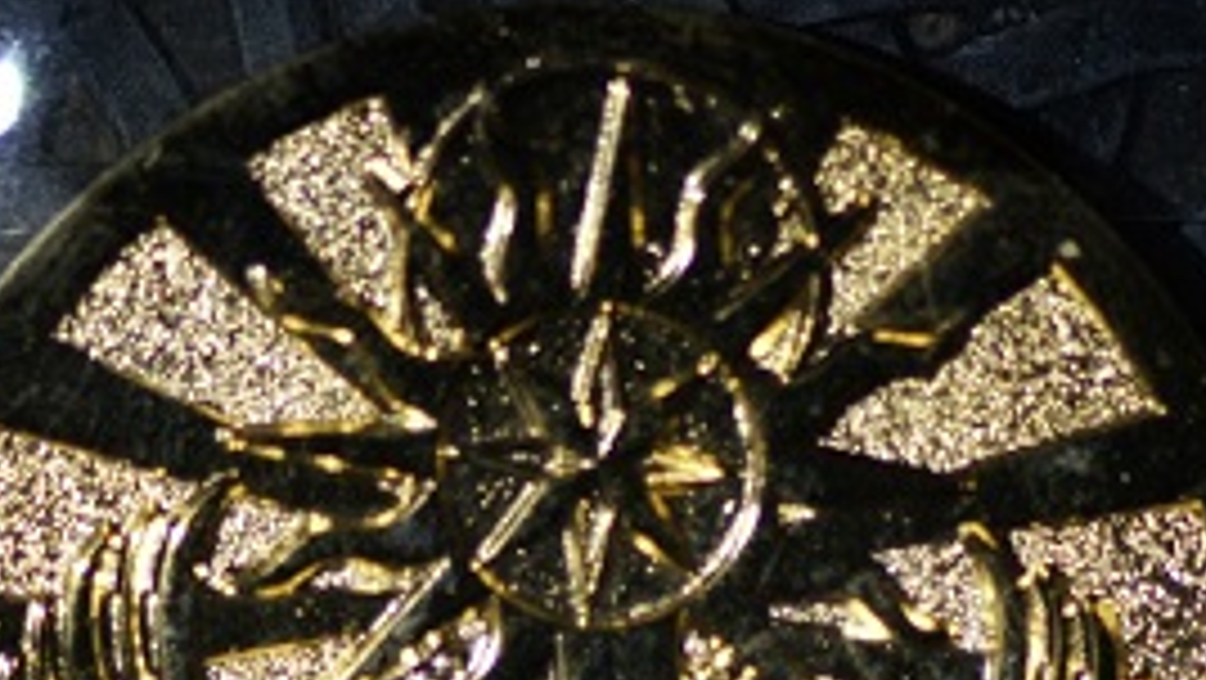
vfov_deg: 3.8
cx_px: 646
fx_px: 10141
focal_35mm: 317
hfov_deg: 6.8
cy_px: 802
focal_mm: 100
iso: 320
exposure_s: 1/160
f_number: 2.8
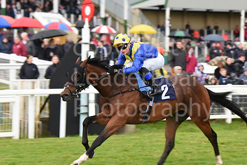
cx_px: 145
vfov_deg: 9.6
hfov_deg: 14.3
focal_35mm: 143
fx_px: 981
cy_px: 82
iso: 1250
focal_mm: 112
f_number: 3.5
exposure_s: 1/500
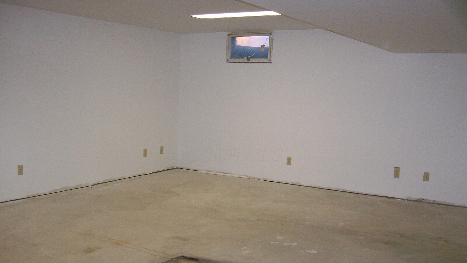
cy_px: 155
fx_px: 495
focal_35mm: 40
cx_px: 235
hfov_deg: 50.5
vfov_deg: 29.6
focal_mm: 6
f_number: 2.7
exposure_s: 1/64
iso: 140
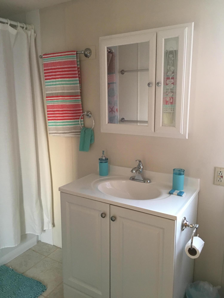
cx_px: 112
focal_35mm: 29
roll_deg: -0.4
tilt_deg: -10.0
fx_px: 250
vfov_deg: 61.7
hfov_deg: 48.2
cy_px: 149
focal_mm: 4.15
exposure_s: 1/8
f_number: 2.2
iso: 100
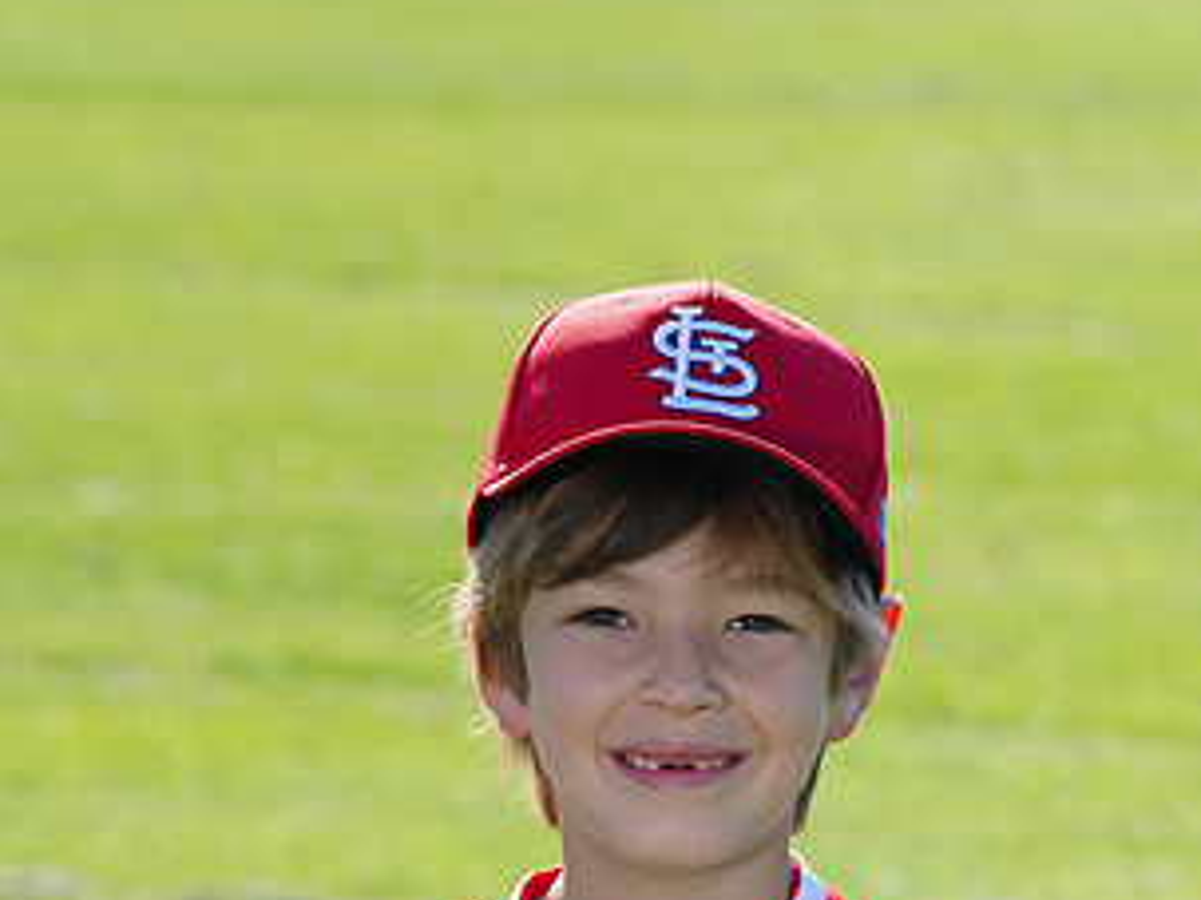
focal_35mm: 363
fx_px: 12589
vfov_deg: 4.1
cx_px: 696
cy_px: 1063
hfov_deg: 5.5
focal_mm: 197
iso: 200
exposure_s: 1/200
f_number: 10
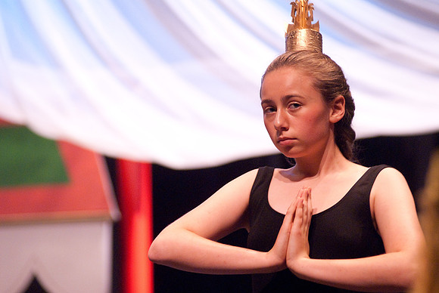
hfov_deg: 8.6
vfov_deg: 5.7
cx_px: 220
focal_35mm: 240
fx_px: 2930
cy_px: 146
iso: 1000
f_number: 2.8
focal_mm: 160
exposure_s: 1/40
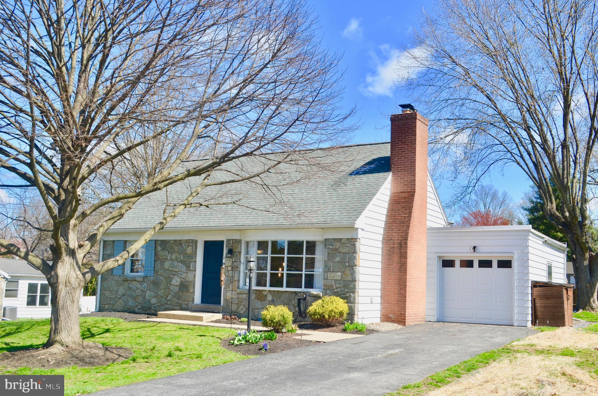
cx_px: 299
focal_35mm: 36
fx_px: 597
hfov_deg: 53.2
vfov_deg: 36.7
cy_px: 198
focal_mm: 24
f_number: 8
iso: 125
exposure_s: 1/250
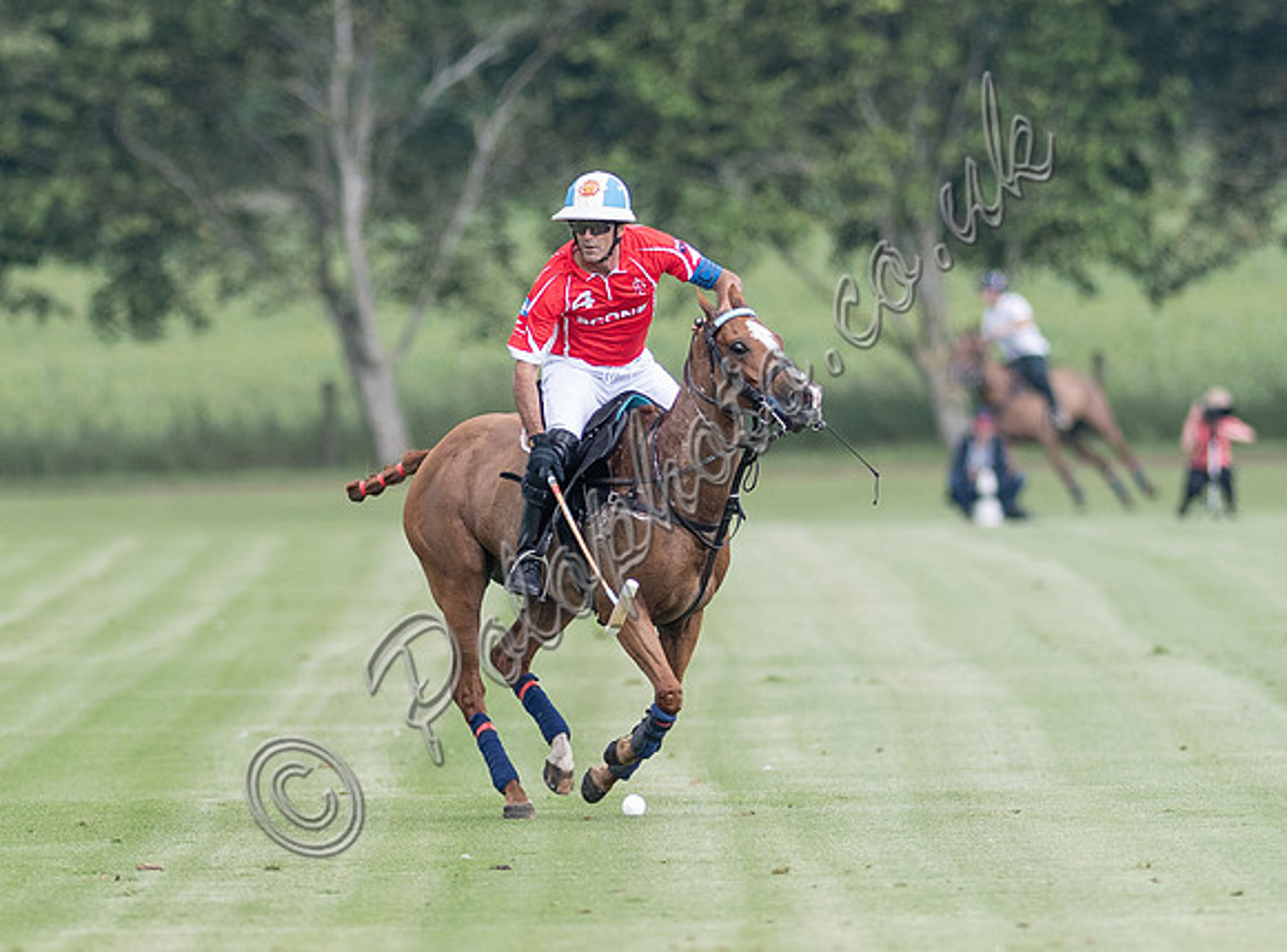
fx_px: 36541
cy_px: 414
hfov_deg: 2.0
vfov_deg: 1.5
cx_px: 572
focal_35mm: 988
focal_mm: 300
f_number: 2.8
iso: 320
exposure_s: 1/2000
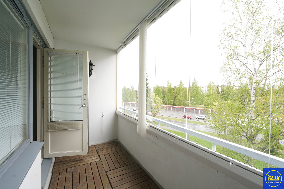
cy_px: 94
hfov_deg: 104.3
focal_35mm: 14
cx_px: 142
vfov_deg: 81.2
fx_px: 110
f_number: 10
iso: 500
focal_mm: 14
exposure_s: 1/30
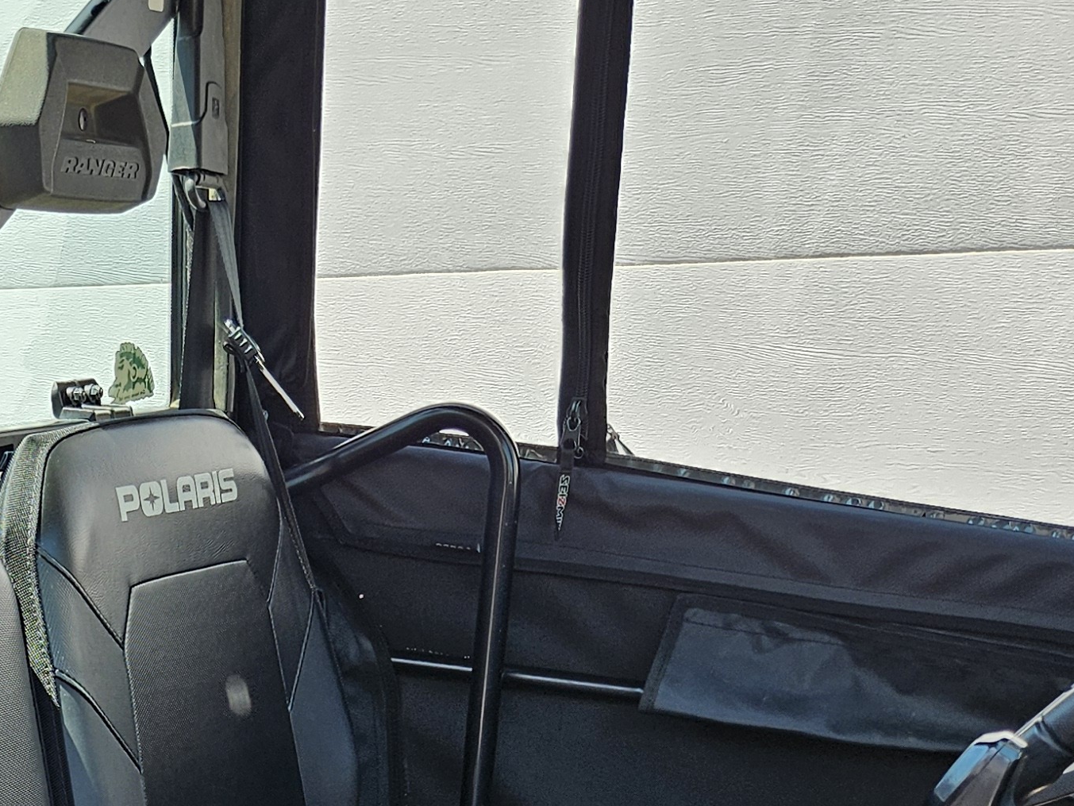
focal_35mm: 68
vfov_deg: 19.3
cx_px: -179
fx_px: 2110
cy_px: 1146
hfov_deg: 25.9
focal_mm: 5.4
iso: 25
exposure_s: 1/206
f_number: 1.8
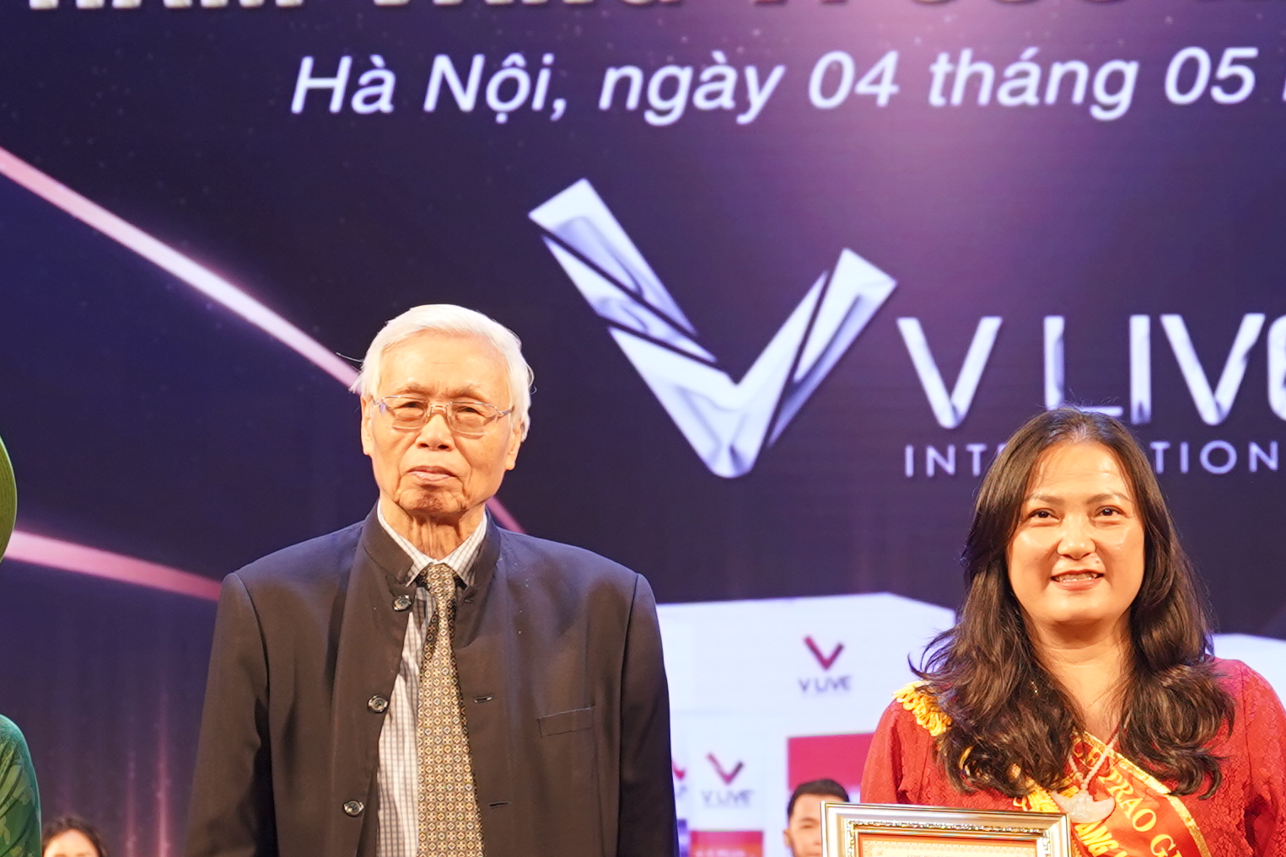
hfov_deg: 11.1
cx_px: 1046
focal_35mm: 185
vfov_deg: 7.4
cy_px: 574
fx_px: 6592
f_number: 3.5
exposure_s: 1/125
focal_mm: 46.9
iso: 500
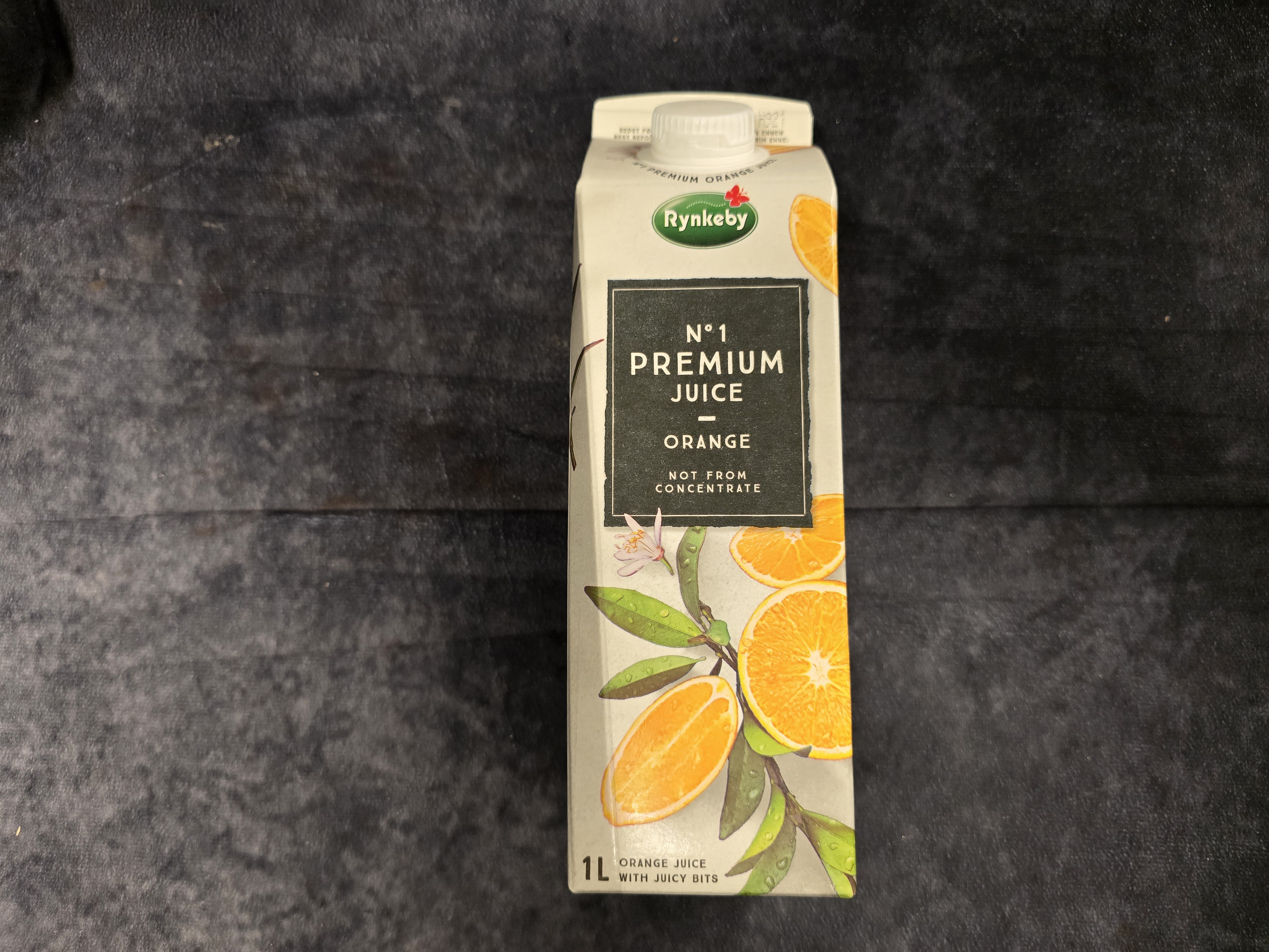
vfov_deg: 58.9
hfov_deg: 73.9
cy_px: 476
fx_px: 843
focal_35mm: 23
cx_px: 634
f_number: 1.7
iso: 640
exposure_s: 1/101
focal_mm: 6.3
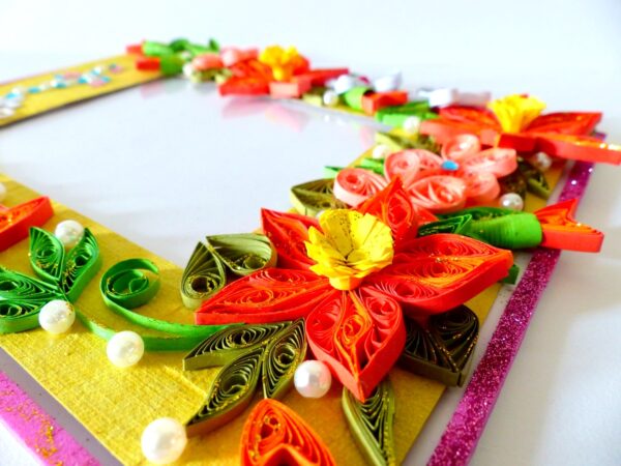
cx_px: 310
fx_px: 448
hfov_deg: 69.4
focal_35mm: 25
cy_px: 233
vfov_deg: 54.9
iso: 320
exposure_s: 1/60
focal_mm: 4.5
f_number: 2.8
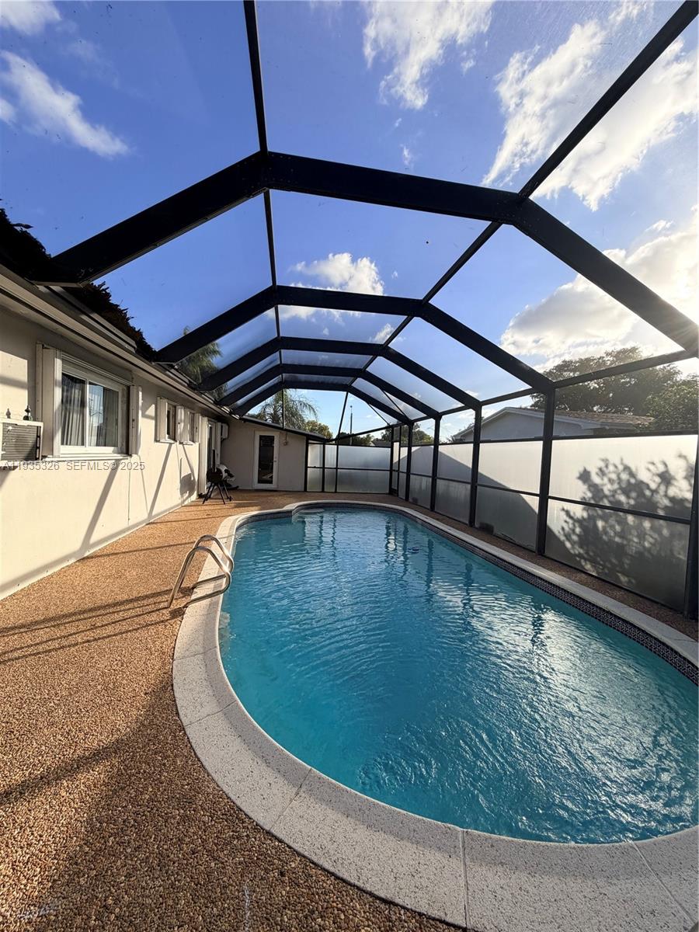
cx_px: 350
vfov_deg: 102.1
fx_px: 377
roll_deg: -2.1
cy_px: 466
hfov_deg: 85.7
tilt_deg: -0.8
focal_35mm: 14
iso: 40
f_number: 2.2
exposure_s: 1/694
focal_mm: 2.22
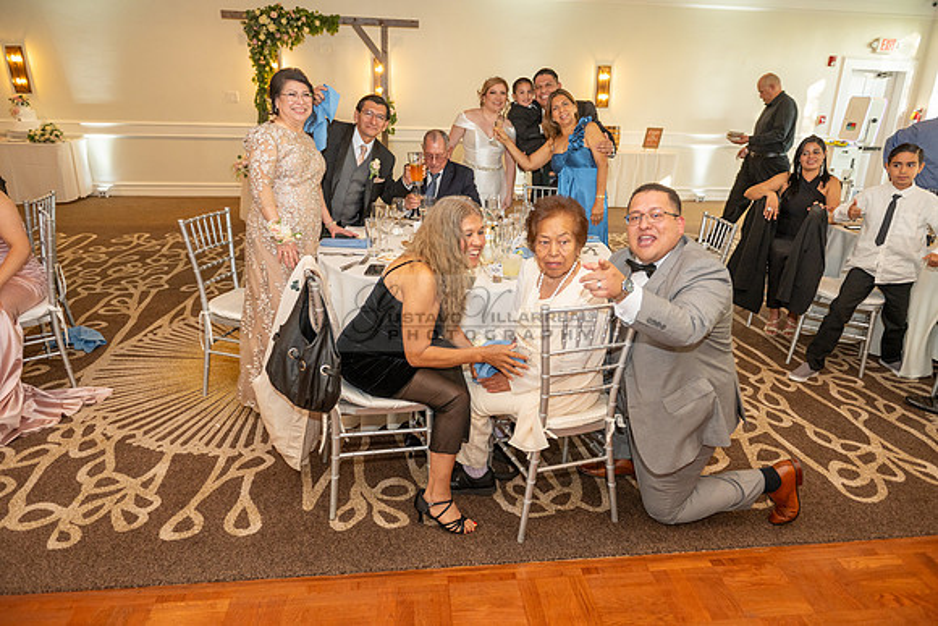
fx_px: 625
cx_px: 469
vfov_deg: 53.2
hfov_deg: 73.7
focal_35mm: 24
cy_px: 313
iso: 800
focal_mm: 24
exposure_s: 1/125
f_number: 3.5
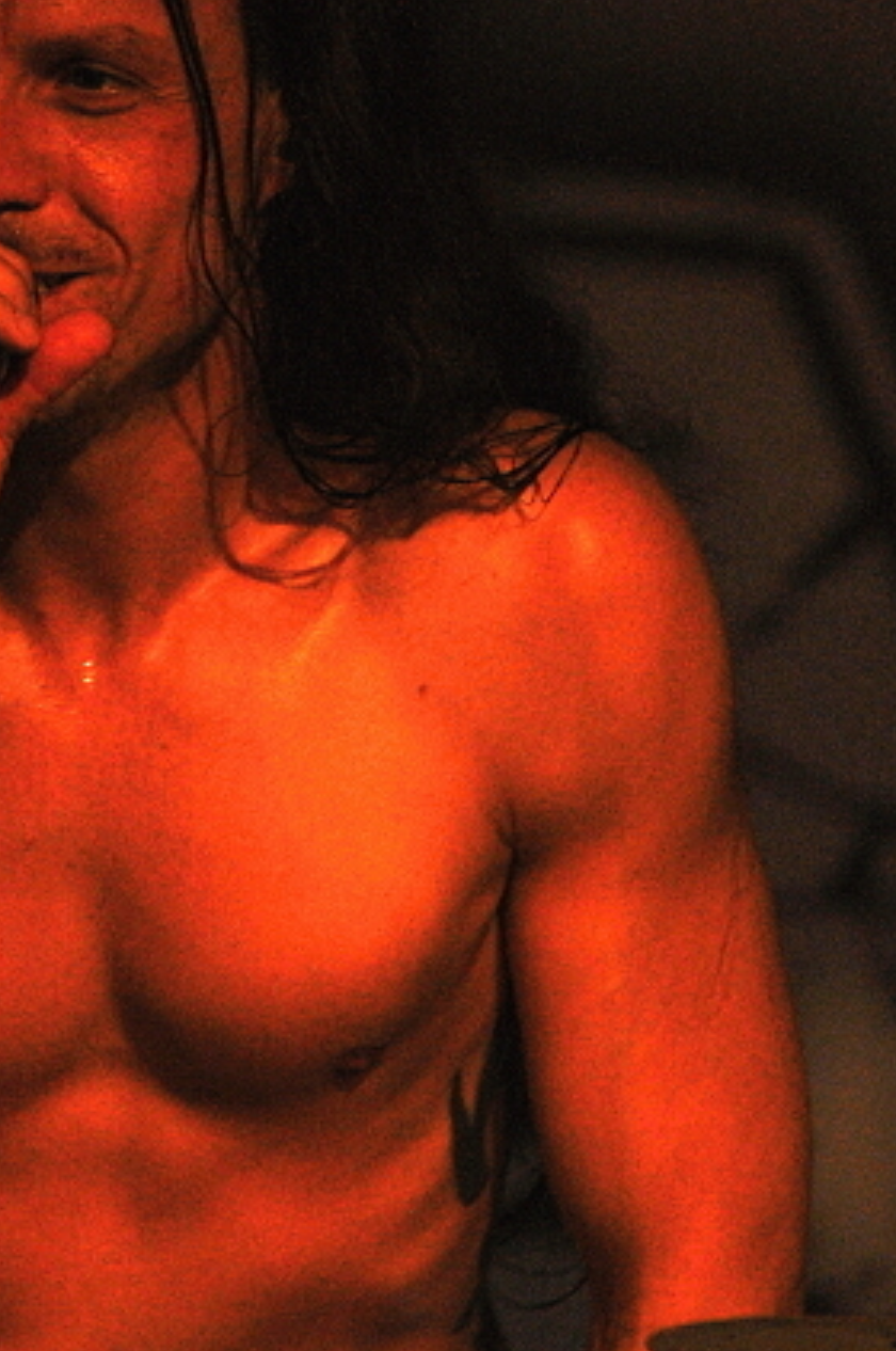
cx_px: 216
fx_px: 21311
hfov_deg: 2.4
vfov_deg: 3.6
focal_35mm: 569
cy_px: 141
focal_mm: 200
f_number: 2.8
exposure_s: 1/125
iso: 800
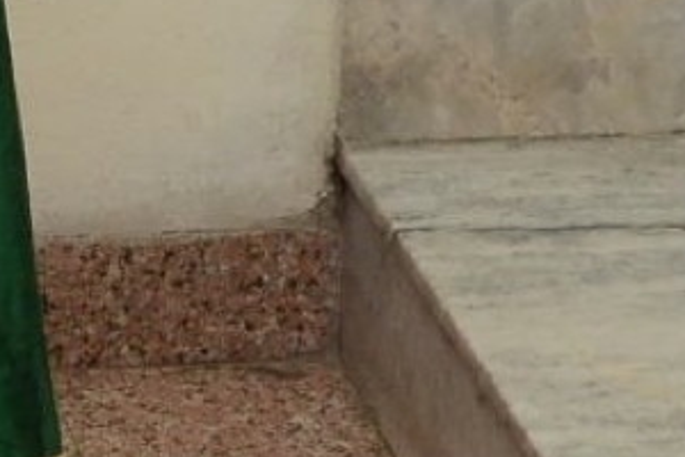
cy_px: -264
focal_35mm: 253
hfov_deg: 8.0
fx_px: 4814
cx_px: -331
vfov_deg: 5.4
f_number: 6.3
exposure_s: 1/125
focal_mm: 28
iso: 1600
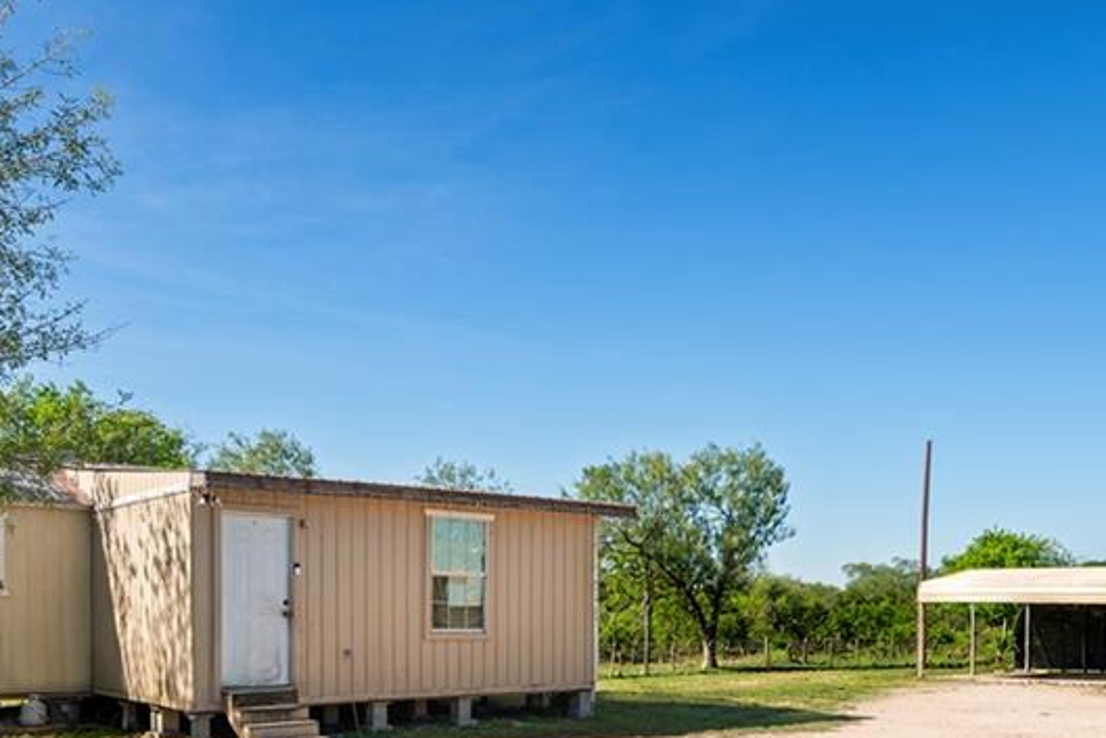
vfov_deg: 39.8
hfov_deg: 60.2
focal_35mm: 31
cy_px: 641
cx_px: 504
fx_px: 953
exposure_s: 1/1250
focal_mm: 16
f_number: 7.1
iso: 320
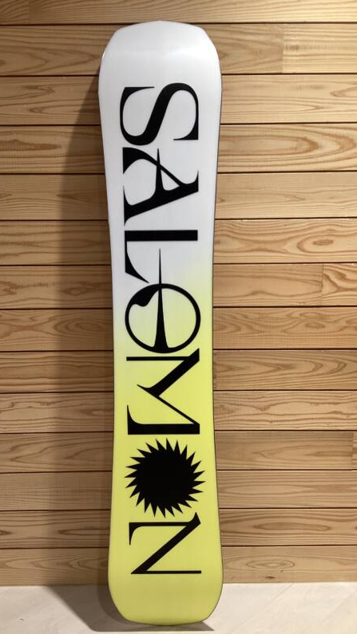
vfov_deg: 58.0
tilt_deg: -11.3
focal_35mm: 34
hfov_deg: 34.6
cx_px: 166
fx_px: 572
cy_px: 318
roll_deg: +0.6
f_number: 2.4
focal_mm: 3.3
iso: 64
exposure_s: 1/50
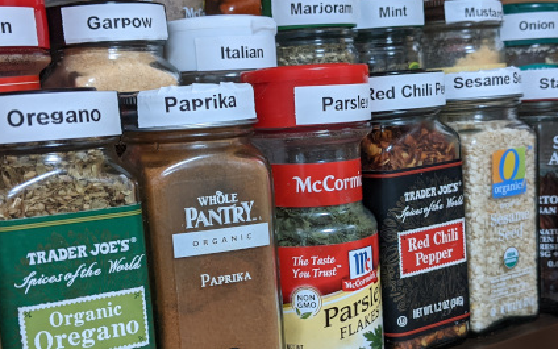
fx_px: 821
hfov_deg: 37.5
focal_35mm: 54
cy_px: 242
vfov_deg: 23.8
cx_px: 318
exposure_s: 1/24
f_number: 1.8
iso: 87
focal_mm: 4.44
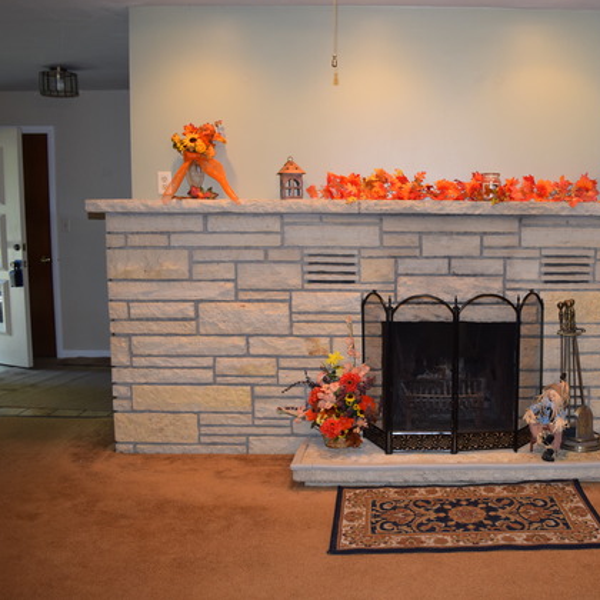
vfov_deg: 47.2
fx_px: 686
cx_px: 434
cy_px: 296
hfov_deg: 45.9
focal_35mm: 35
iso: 800
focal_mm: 18
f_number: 4.5
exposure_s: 1/80
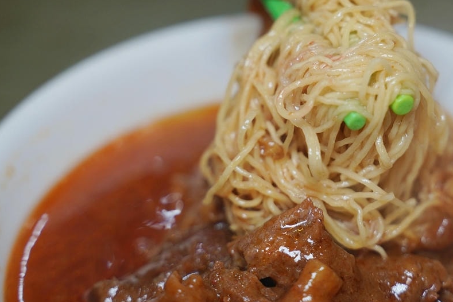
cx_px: 318
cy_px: 79
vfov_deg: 12.0
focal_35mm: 114
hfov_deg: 17.9
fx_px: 1434
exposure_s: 1/80
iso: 125
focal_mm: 75
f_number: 4
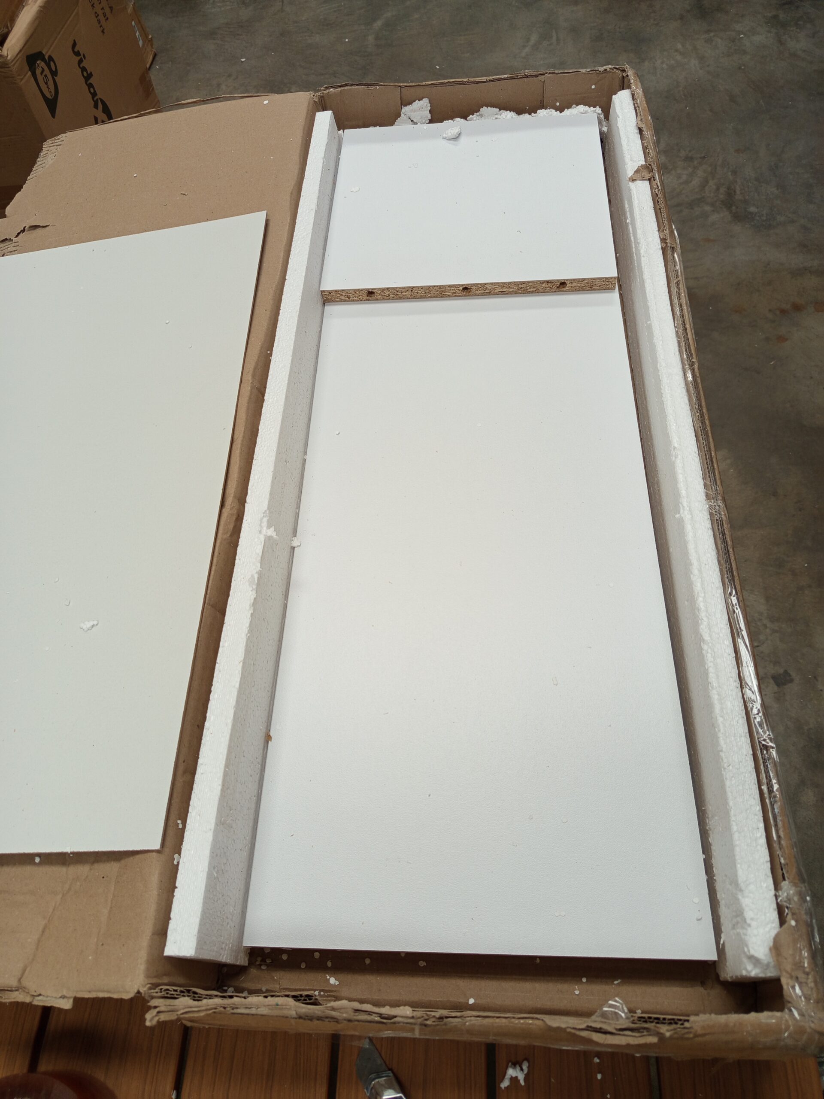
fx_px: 762
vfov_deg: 71.6
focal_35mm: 24
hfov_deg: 56.8
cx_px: 412
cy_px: 550
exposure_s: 1/100
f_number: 1.7
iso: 190
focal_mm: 5.24
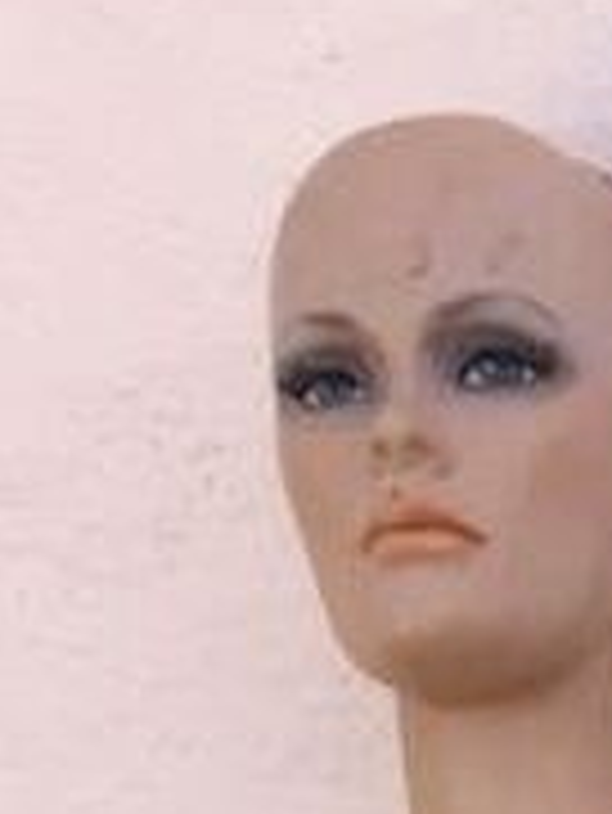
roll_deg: +3.2
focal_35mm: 213
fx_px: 5015
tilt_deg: -19.0
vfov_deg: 7.7
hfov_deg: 6.7
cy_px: 2723
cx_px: 1346
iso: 32
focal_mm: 4.15
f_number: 2.2
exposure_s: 1/542
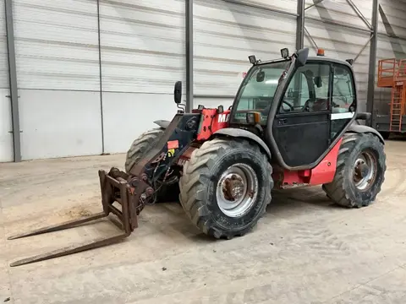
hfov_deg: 61.7
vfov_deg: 48.2
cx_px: 203
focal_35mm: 29
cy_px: 152
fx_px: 340
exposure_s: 1/60
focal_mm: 3
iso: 125
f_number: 1.8
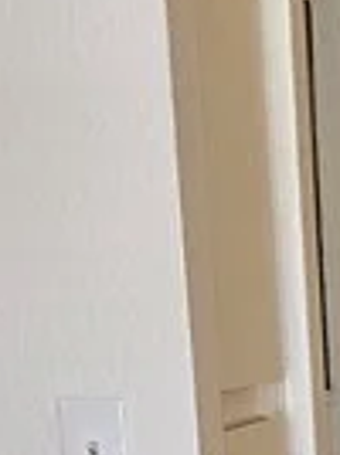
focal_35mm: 176
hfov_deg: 7.9
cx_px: 738
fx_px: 2312
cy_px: 1199
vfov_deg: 9.6
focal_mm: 5.4
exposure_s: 1/207
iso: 200
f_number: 1.8
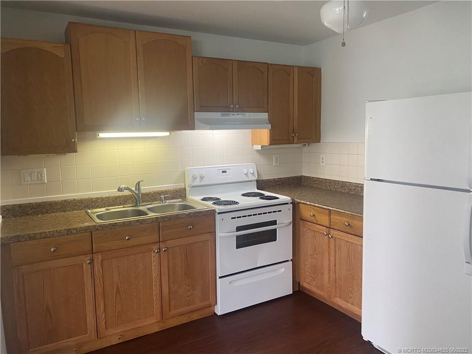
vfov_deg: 53.1
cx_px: 236
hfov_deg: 67.3
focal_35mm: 26
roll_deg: +1.7
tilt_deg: -6.0
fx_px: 355
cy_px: 177
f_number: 1.8
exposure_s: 1/60
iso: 125
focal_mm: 4.25
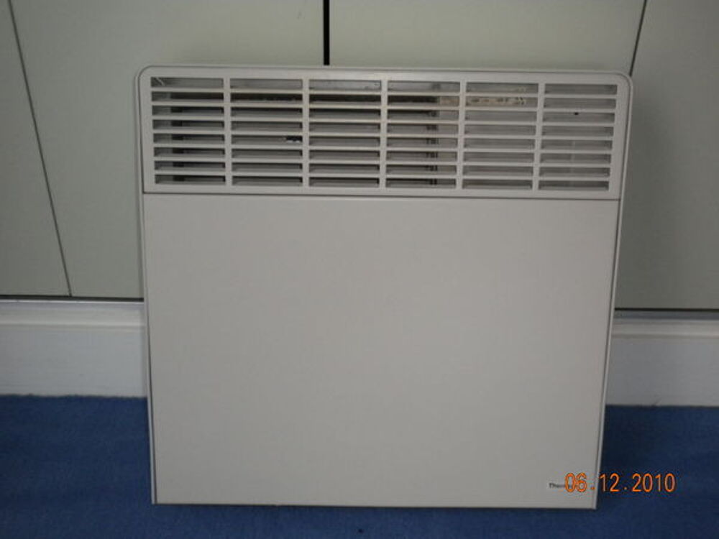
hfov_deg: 45.8
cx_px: 360
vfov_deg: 35.1
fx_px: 852
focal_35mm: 41
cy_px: 270
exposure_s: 1/30
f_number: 3.5
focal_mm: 7.4
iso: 400
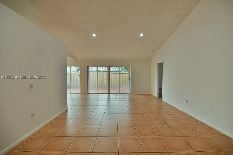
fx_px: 97
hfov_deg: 100.4
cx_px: 116
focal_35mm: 15
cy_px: 78
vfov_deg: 77.3
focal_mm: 10
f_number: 6.3
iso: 1000
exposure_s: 1/160
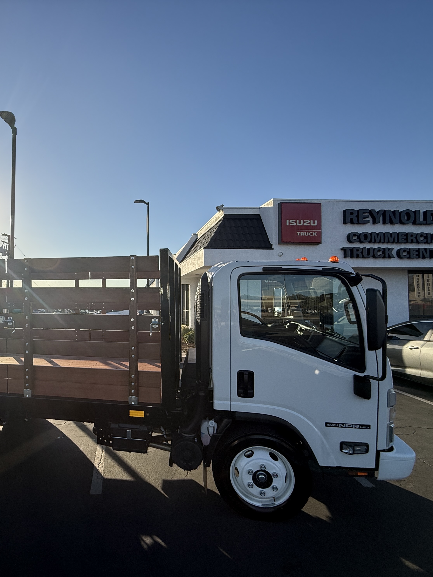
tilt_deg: +2.4
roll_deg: -0.2
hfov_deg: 66.2
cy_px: 292
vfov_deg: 84.7
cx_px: 134
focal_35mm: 19
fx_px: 317
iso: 64
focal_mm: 2.22
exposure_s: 1/1656
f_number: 2.2
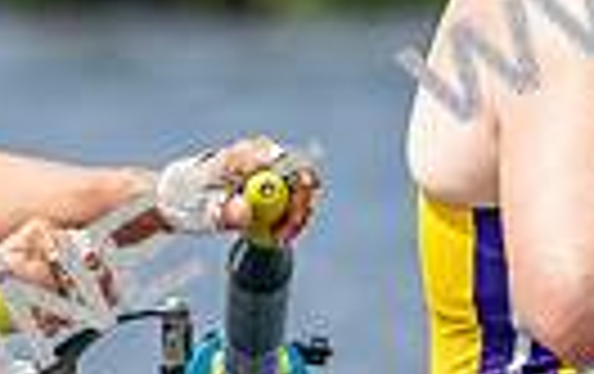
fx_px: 26919
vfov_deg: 0.8
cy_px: 137
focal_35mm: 1660
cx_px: 954
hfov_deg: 1.3
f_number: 6.3
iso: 250
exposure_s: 1/1600
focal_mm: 371
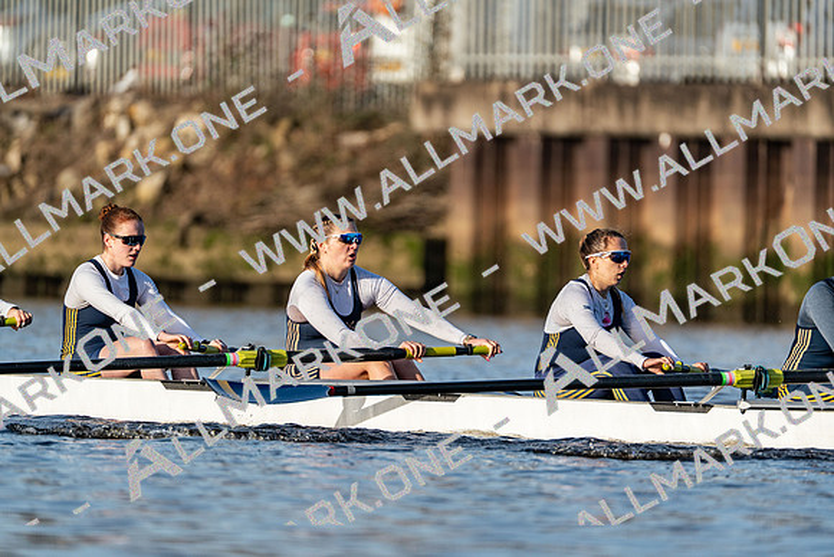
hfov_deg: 3.4
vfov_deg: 2.3
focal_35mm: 600
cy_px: 278
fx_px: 13903
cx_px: 417
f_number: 6.3
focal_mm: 600
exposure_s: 1/2000
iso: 400
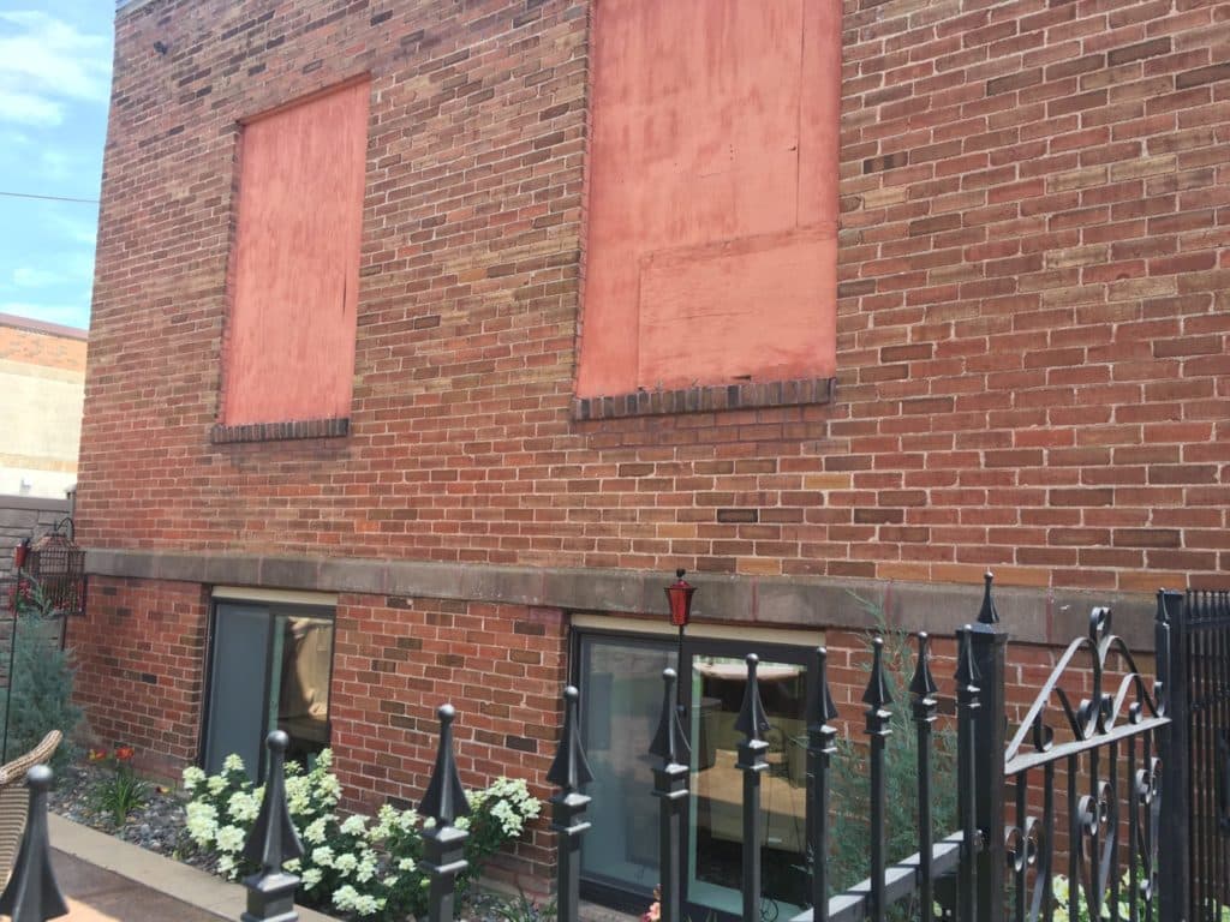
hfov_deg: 61.7
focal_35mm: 29
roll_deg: -2.3
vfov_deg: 48.2
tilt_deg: +5.6
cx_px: 615
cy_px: 461
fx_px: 1030
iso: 25
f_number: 2.2
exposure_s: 1/194
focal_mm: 4.15
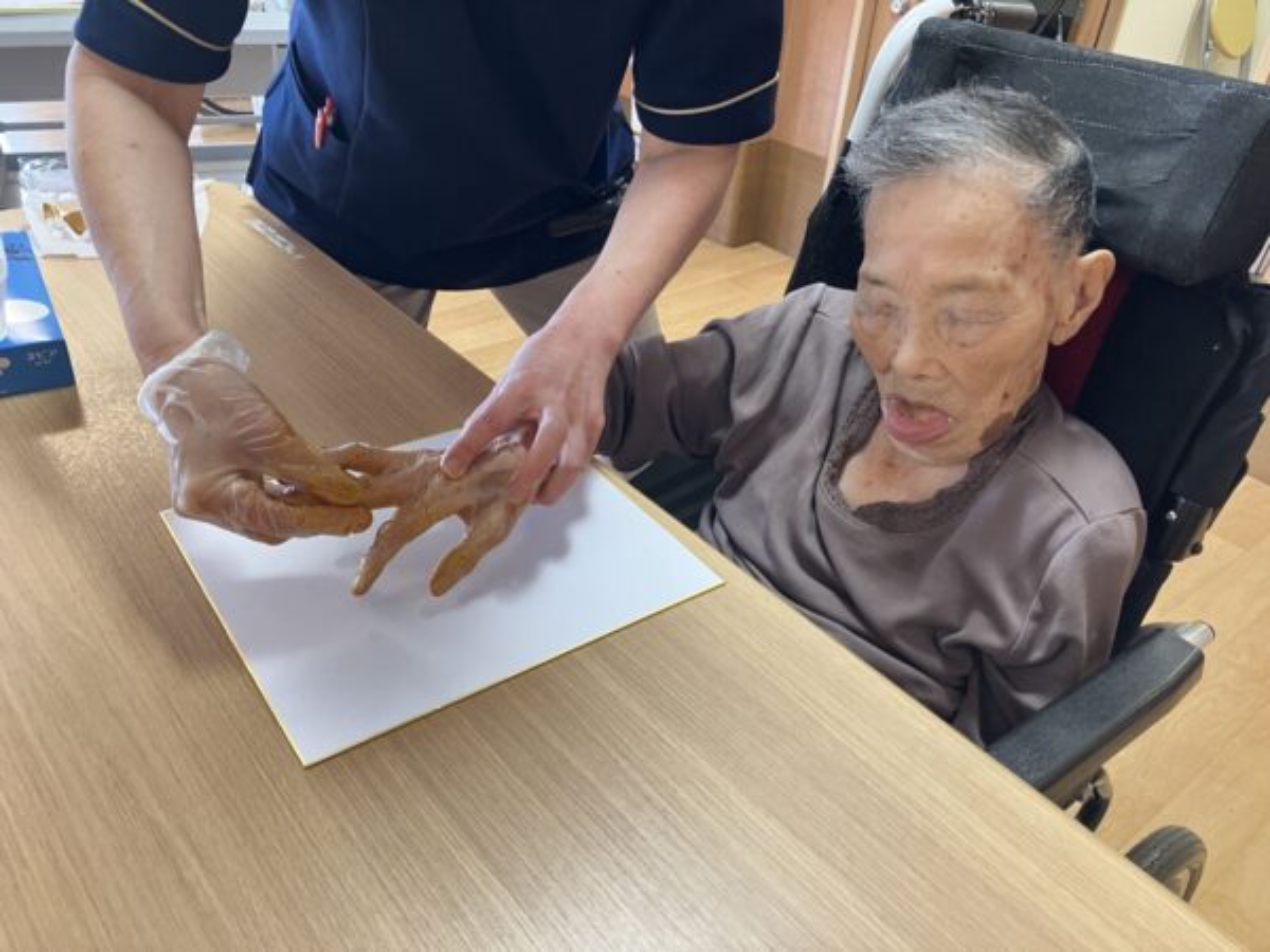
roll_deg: -4.3
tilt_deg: -33.4
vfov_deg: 49.7
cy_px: 476
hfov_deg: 63.4
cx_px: 635
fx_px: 1027
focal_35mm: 28
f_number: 1.8
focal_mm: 3.99
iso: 160
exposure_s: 1/60
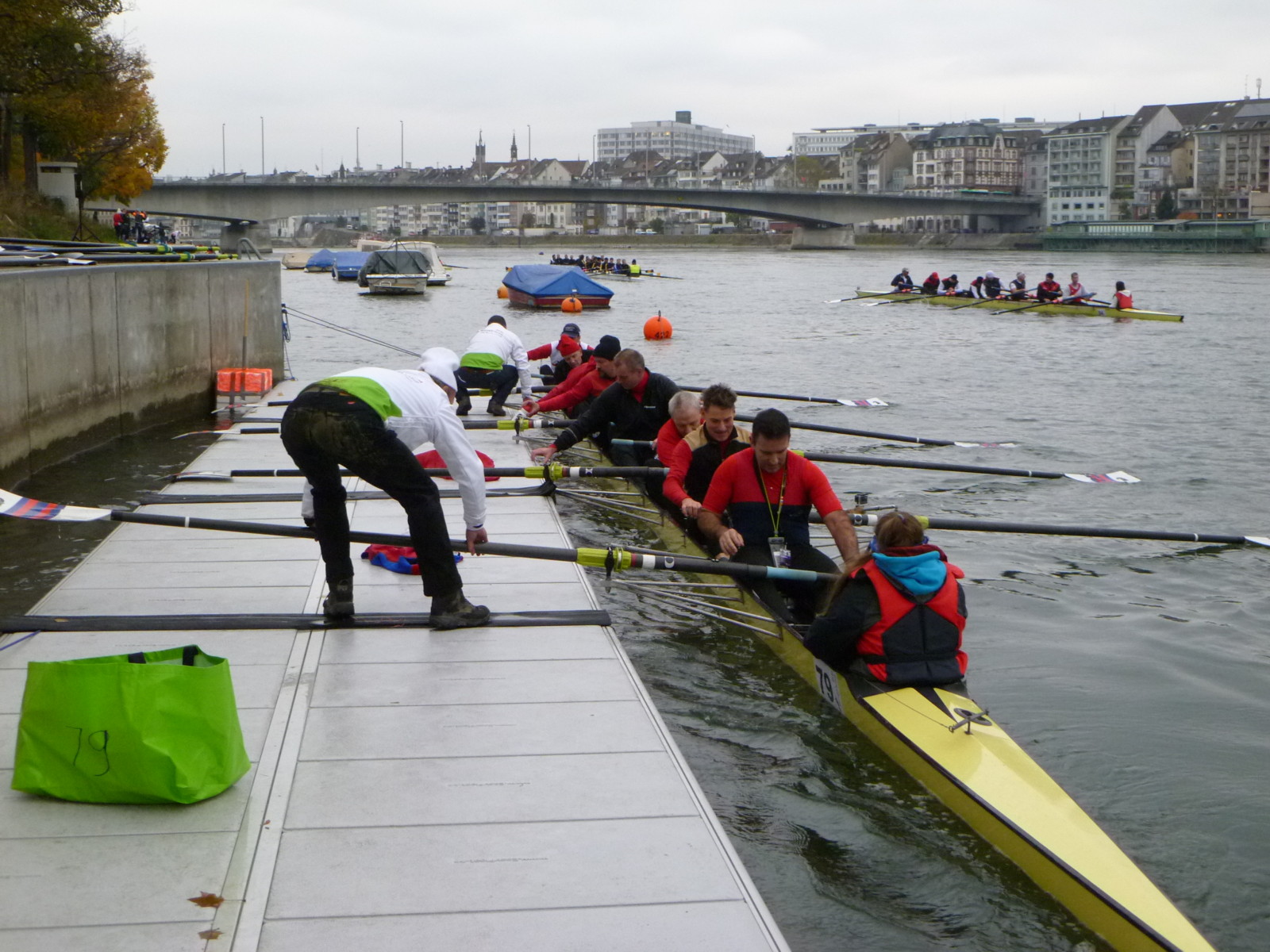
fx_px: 1614
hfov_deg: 42.9
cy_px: 476
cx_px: 635
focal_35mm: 44
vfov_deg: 32.9
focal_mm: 7.9
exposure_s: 1/125
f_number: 3.8
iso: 400
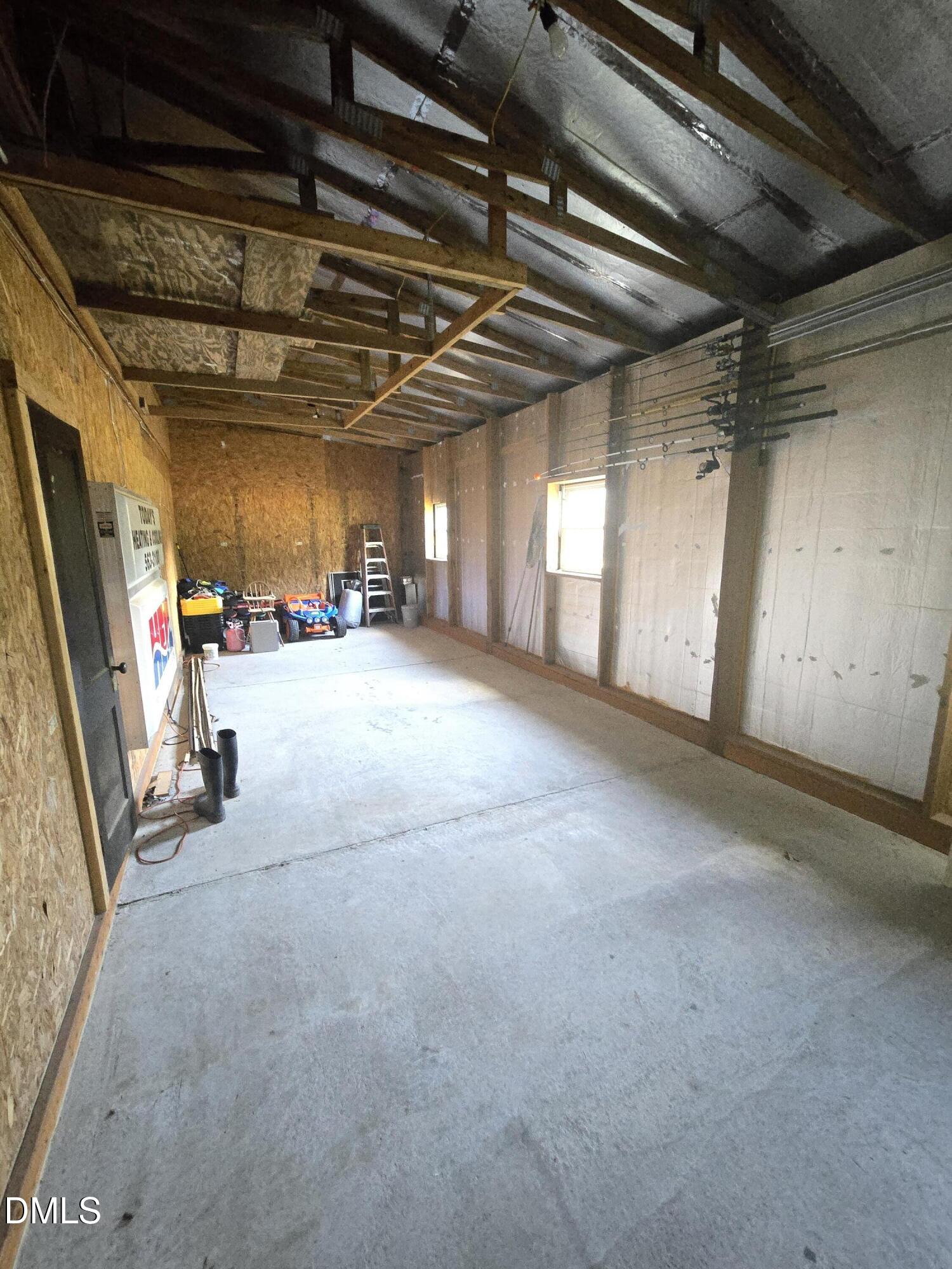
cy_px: 634
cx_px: 476
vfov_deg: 106.2
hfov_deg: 89.9
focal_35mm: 13
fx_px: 477
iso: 4000
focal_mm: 2.2
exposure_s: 1/24
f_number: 2.2
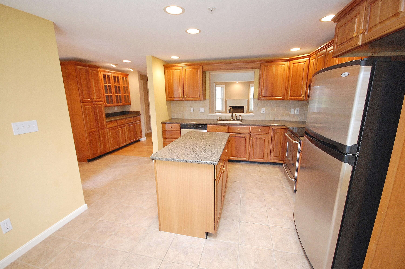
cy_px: 134
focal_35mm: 15
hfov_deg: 100.4
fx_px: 169
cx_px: 202
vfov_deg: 77.2
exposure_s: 1/30
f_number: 4
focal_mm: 10
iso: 800
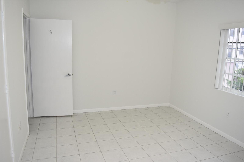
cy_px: 81
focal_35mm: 27
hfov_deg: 67.4
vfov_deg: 47.9
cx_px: 122
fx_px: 183
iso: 400
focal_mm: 18
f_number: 4.5
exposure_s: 1/80
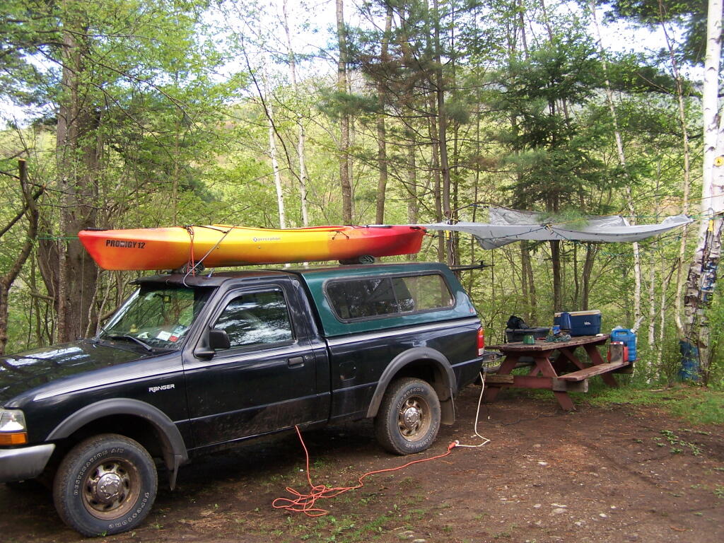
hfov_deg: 49.0
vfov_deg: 37.7
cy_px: 272
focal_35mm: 38
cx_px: 362
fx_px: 795
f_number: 2.8
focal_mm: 6.3
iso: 80
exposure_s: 1/100
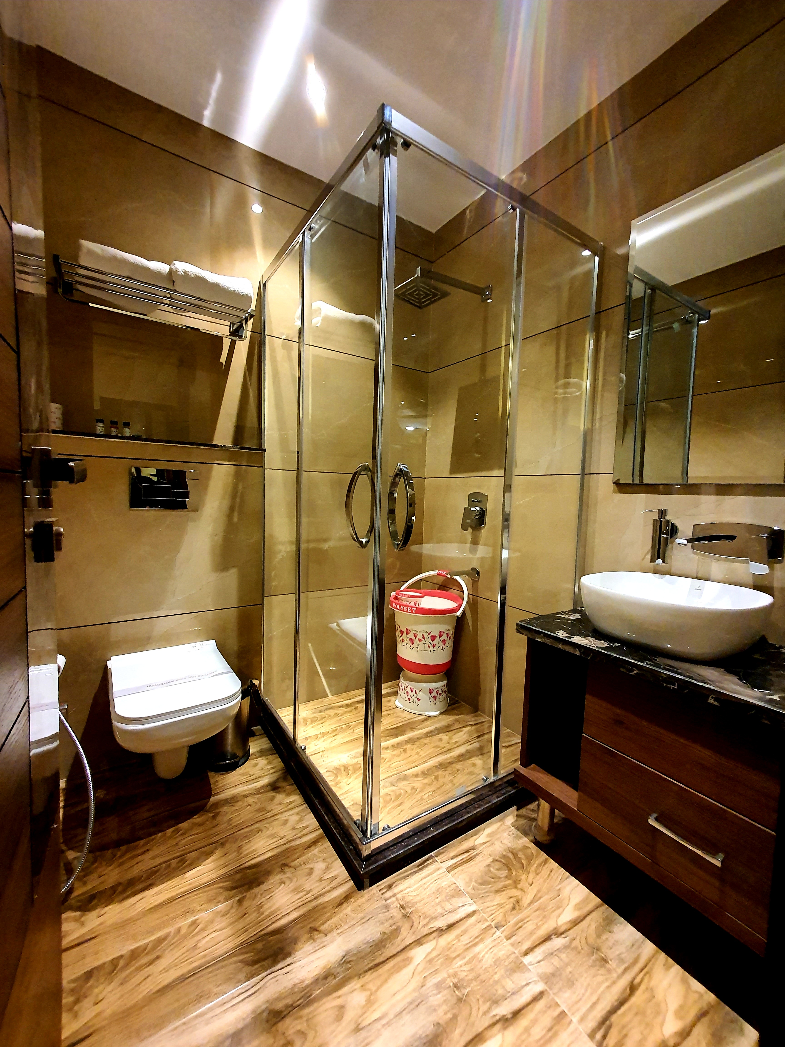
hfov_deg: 89.9
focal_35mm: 13
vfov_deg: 106.2
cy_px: 524
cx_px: 392
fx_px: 393
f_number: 2.2
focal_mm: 1.8
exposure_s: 1/33
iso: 500
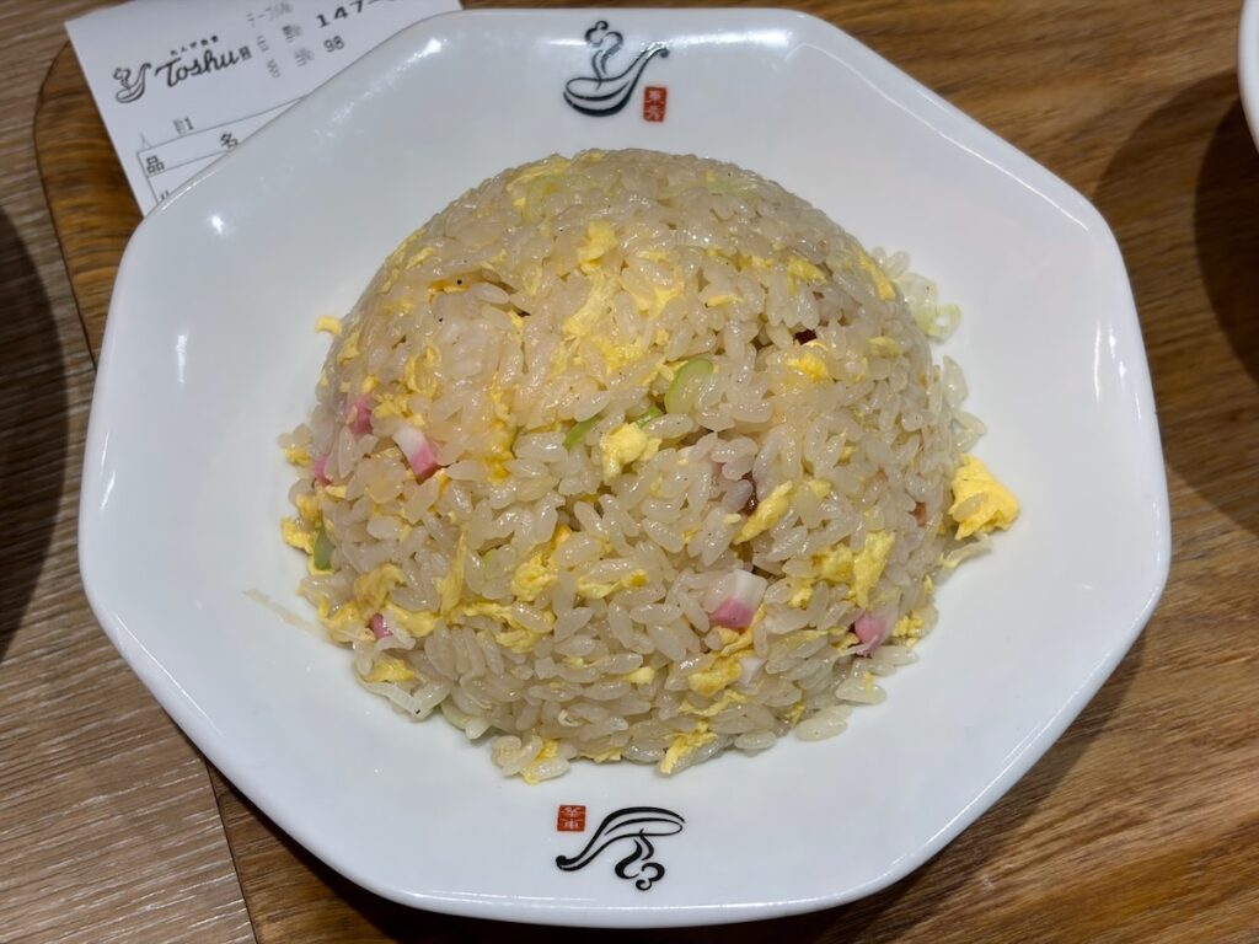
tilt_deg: -60.1
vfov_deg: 28.0
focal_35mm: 52
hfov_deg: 36.8
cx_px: 630
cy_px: 472
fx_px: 1891
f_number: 1.6
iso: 25
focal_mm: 5.96
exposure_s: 1/173
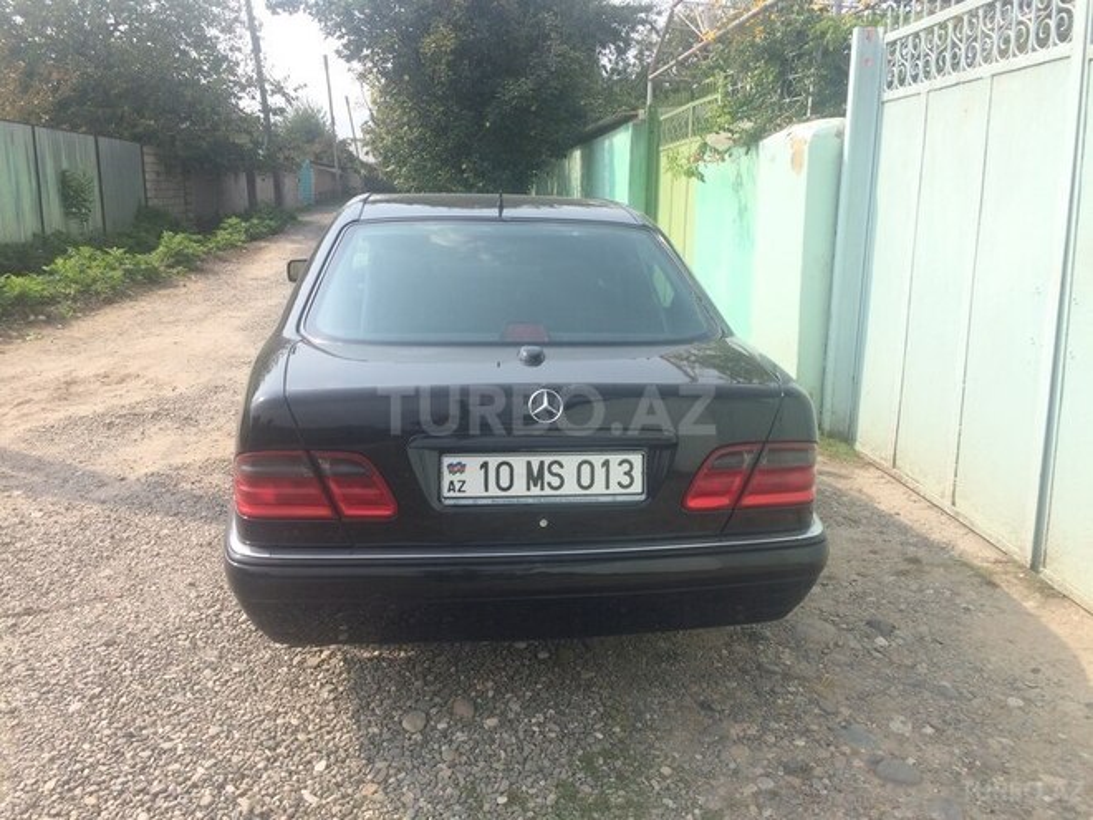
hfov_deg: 61.7
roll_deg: -0.8
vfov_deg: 48.2
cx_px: 546
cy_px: 410
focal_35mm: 29
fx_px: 916
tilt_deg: -12.3
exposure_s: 1/1140
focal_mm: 4.15
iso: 32
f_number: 2.2
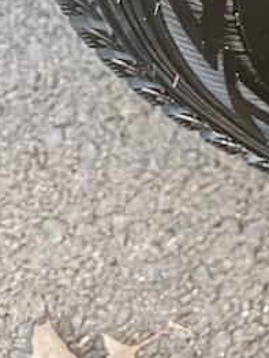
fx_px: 1262
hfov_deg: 9.5
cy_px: -202
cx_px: 803
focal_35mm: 122
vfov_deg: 14.8
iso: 160
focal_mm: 5.1
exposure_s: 1/60
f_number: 1.6
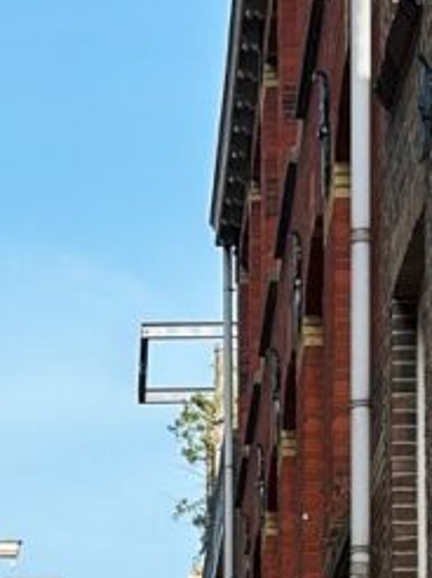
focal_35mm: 200
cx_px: 35
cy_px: 968
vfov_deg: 9.5
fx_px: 3334
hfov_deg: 7.4
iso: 80
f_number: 1.78
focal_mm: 6.86
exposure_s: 1/2203
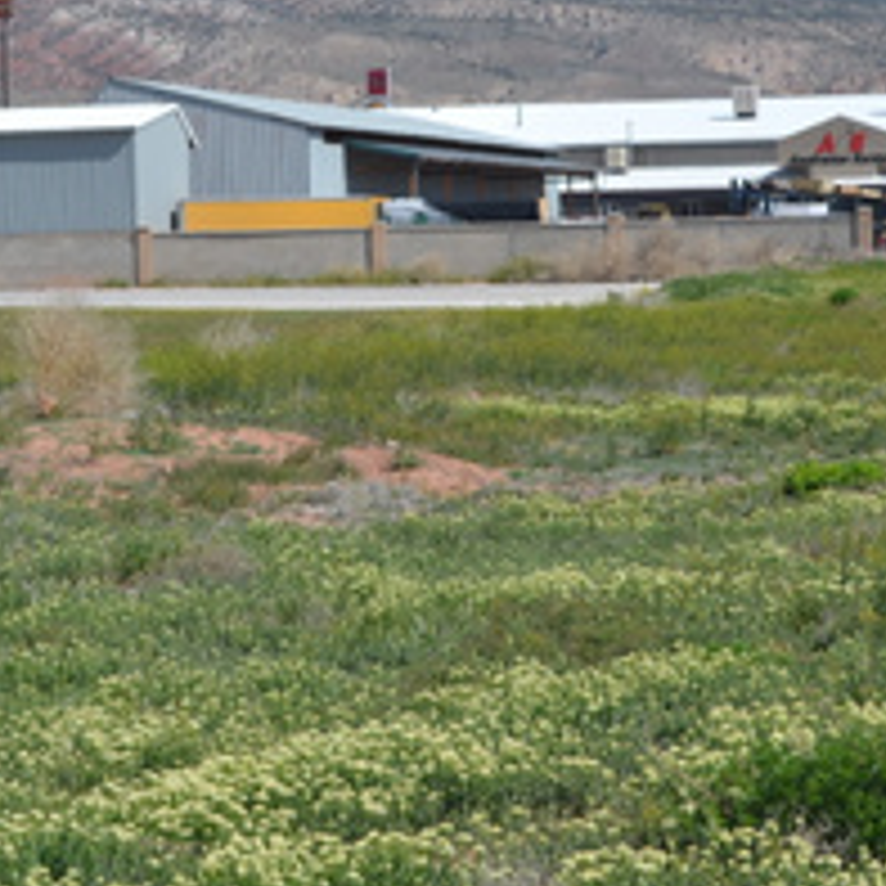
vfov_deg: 11.7
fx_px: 4315
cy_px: 335
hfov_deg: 11.7
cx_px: 535
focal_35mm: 149
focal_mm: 36
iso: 100
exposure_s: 1/320
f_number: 8
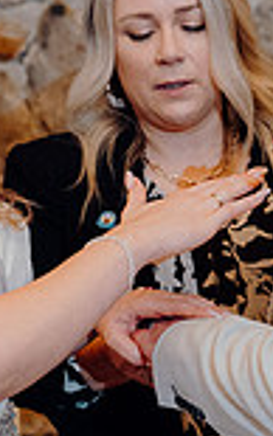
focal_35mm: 202
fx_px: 2402
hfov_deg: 6.5
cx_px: 121
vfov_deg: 10.4
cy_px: 260
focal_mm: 53
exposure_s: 1/200
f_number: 3.5
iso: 2500
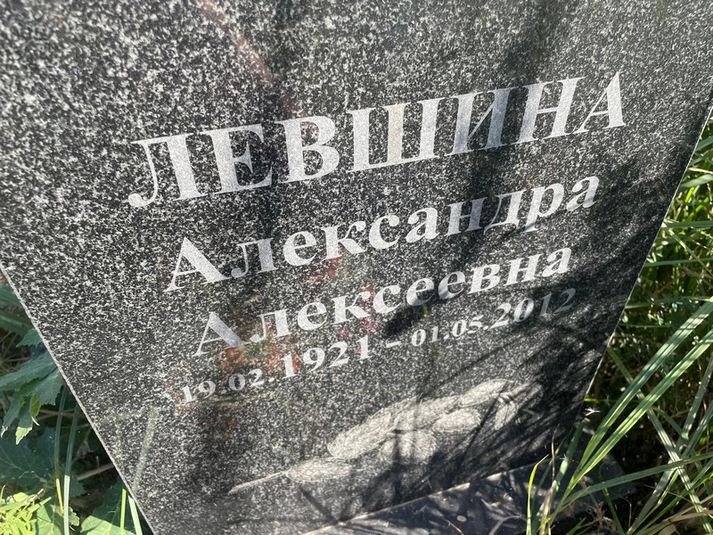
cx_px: 356
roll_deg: +1.5
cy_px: 268
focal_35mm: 26
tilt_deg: -43.3
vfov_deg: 53.1
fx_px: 536
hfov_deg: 67.3
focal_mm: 4.2
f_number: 1.6
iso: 32
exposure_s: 1/670
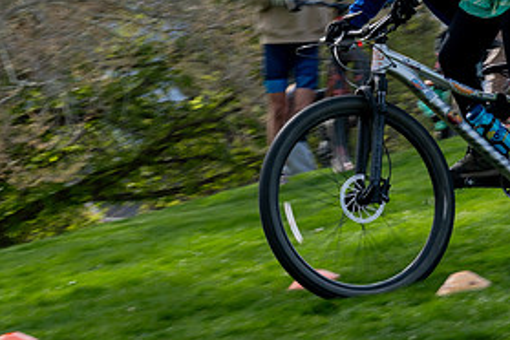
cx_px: 324
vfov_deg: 4.6
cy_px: 10
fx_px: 4236
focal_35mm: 299
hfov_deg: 6.9
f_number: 13
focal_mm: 75
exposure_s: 1/125
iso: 200
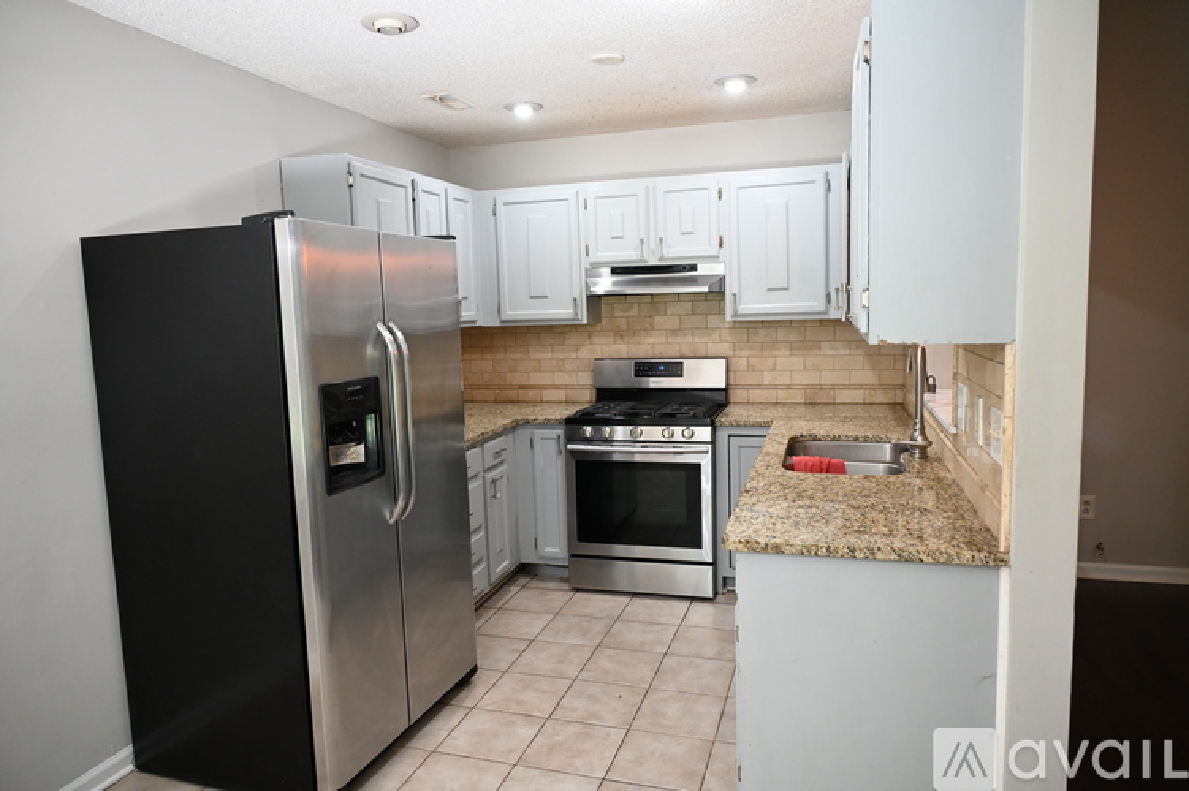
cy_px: 396
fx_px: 792
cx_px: 594
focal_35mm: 24
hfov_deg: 73.8
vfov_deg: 53.1
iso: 2200
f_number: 4
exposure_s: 1/125
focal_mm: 24
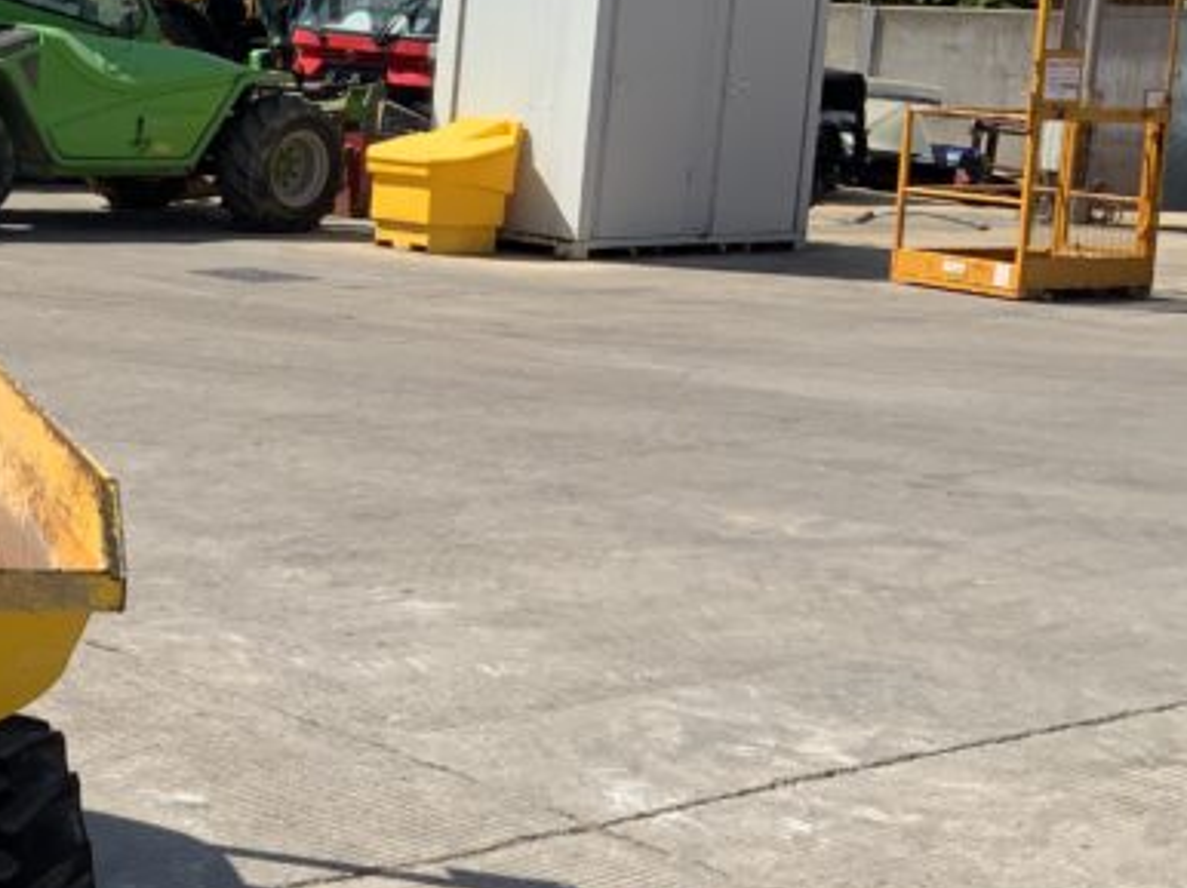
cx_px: -209
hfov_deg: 23.4
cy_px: 393
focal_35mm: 77
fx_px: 2639
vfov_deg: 19.1
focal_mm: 3
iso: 16
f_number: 1.8
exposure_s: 1/2058
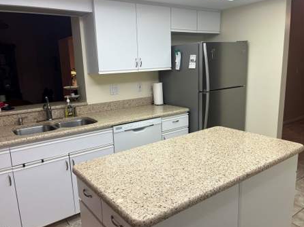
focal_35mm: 28
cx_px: 142
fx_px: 246
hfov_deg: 63.4
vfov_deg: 49.7
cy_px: 114
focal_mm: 5.1
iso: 80
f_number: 1.6
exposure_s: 1/120
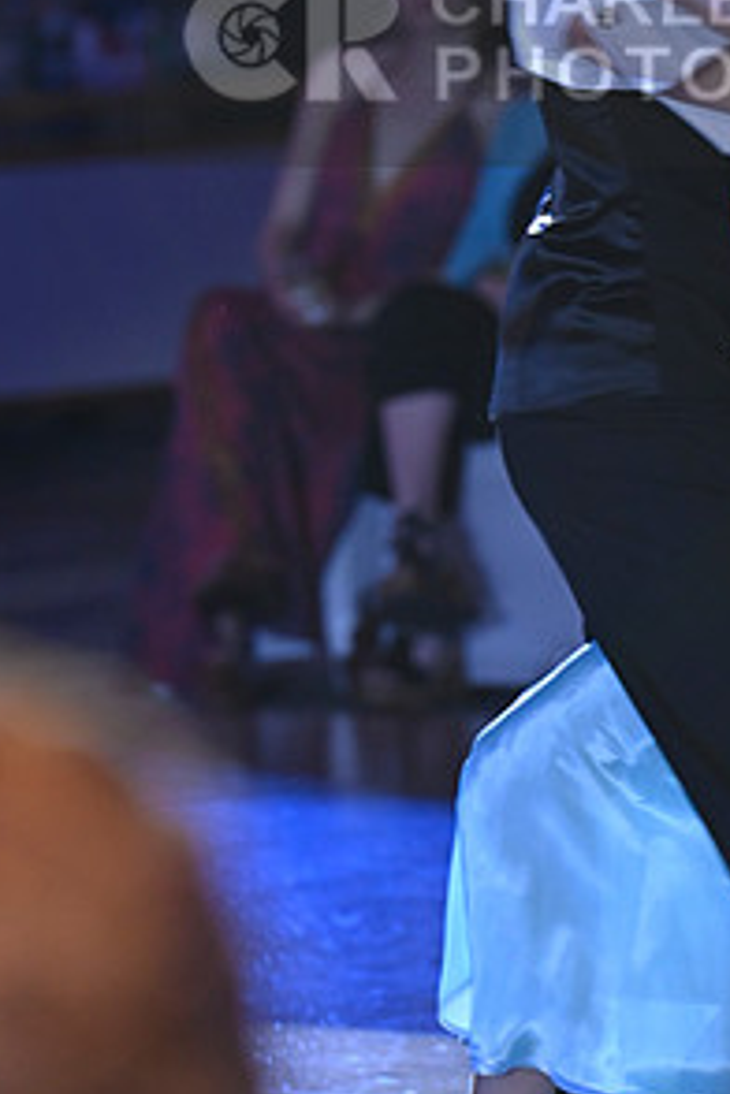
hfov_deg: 3.5
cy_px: 45
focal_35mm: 395
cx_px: 661
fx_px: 12014
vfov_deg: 5.2
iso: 2000
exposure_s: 1/200
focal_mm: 200
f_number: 5
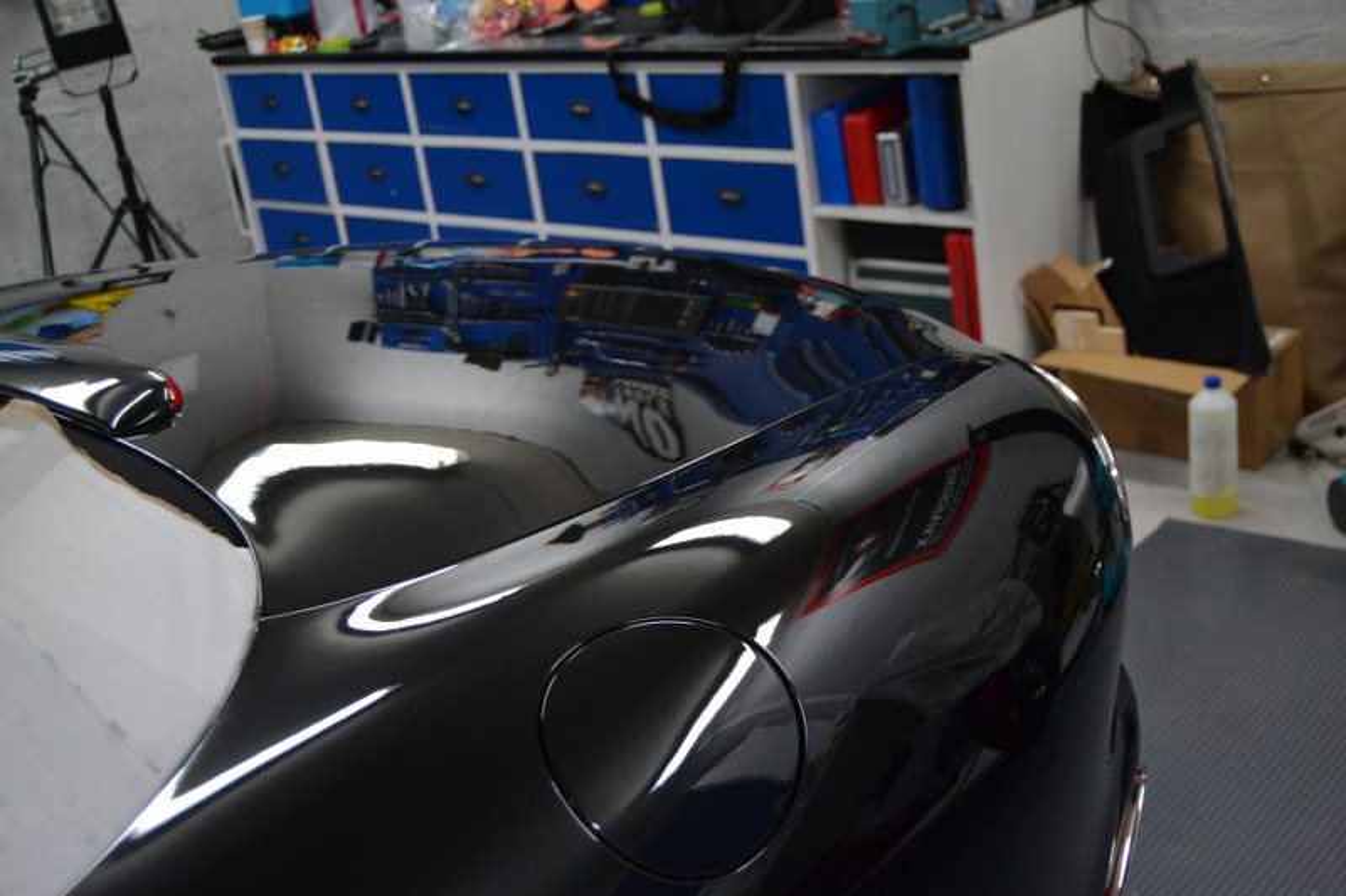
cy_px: 448
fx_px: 1570
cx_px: 673
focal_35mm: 42
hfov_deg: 46.4
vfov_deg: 31.9
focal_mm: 28
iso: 560
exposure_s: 1/60
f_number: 4
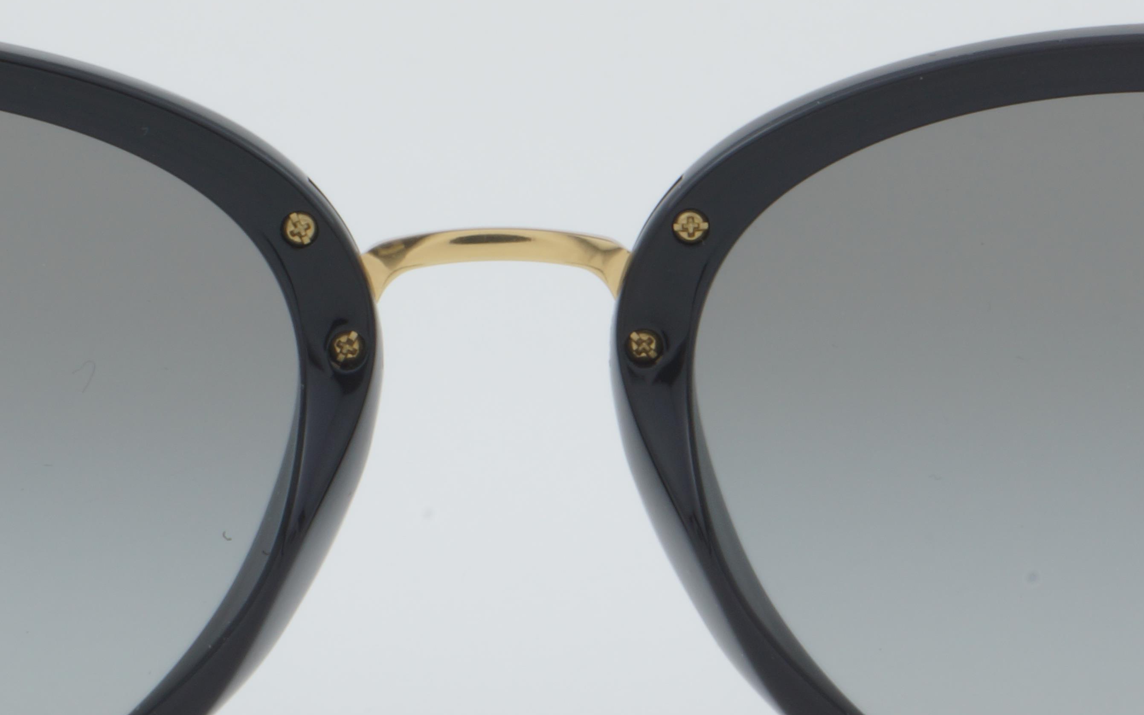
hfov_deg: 12.2
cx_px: 508
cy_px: 447
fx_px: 5331
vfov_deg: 7.7
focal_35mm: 171
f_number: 32
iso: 100
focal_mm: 50
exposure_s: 1/3
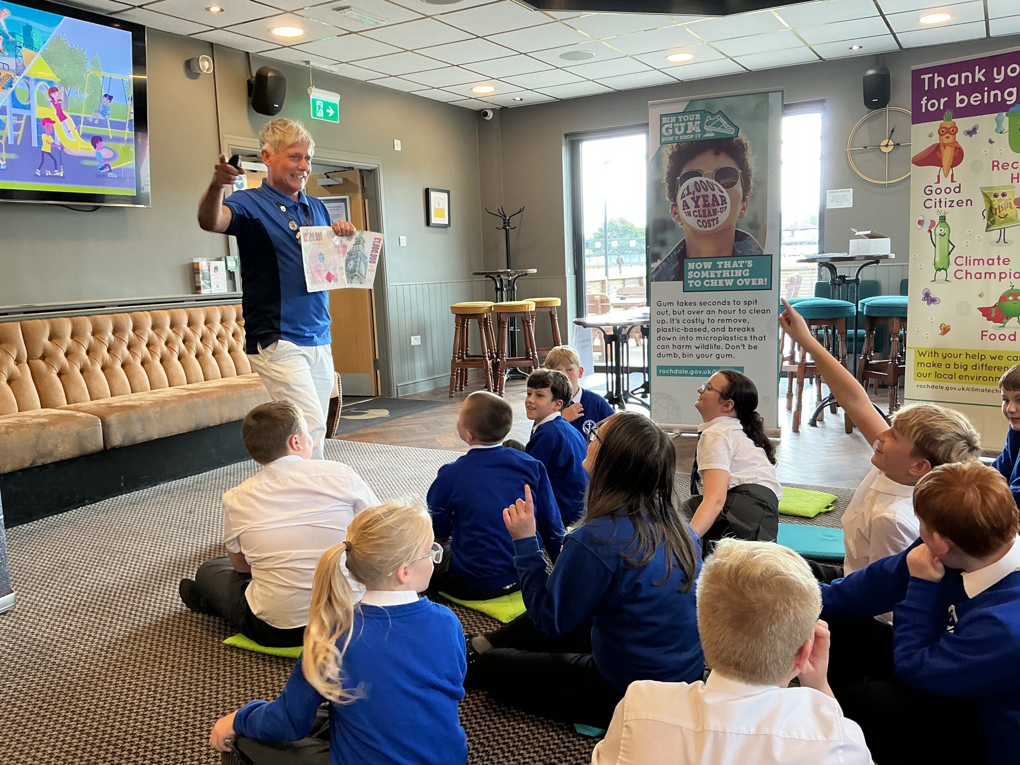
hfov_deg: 61.7
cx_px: 510
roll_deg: +2.2
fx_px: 855
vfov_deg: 48.2
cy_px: 382
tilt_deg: -9.2
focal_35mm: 29
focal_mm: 3
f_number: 1.8
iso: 80
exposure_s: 1/60
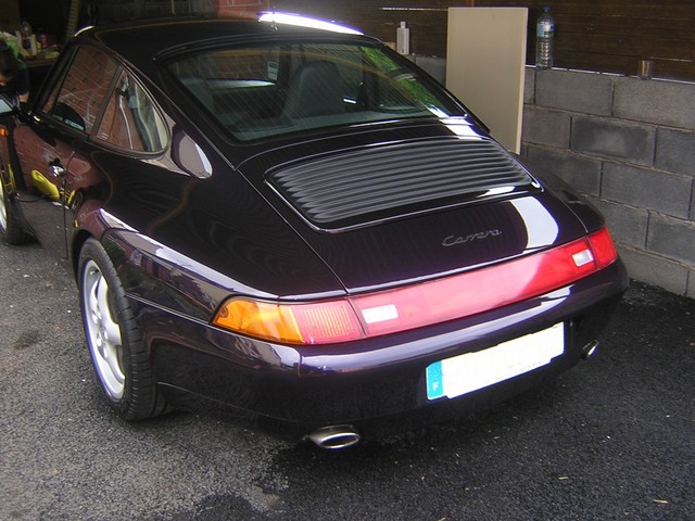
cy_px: 260
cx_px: 348
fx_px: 723
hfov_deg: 51.4
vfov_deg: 39.7
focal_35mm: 36
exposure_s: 1/30
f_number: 2.6
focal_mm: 4.7
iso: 100
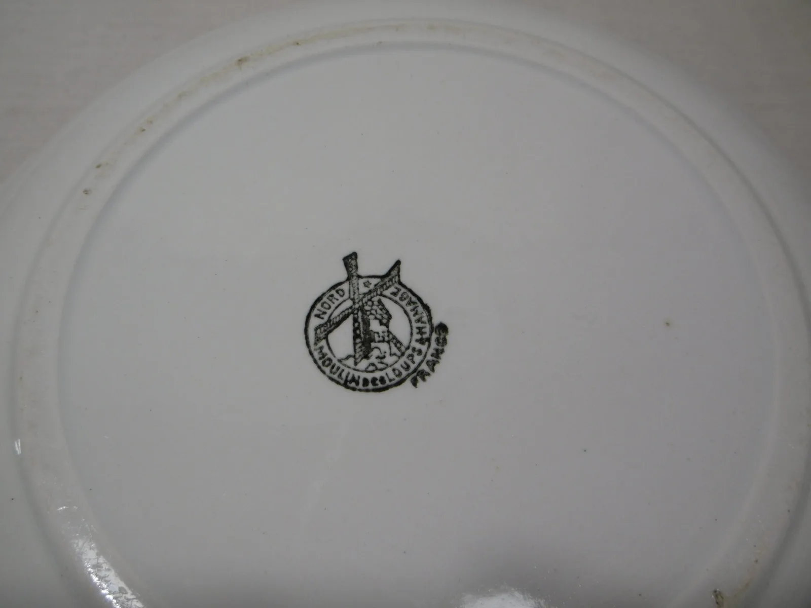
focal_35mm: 32
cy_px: 304
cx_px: 406
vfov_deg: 44.2
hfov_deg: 56.8
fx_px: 750
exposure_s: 1/50
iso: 100
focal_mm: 5.8
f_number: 3.5
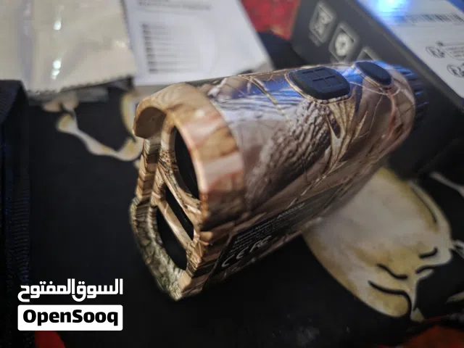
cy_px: 174
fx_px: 308
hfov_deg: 73.9
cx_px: 232
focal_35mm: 23
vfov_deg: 58.9
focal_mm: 6.3
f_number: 1.7
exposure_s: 1/20
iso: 2000
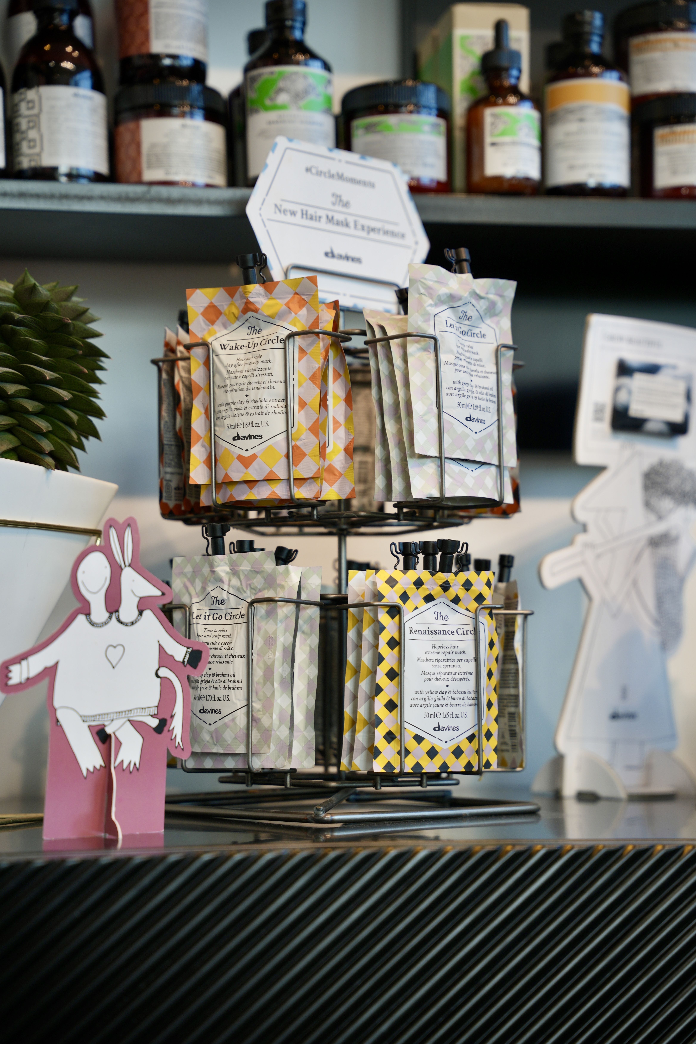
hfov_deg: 19.5
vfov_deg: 28.8
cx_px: 348
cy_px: 522
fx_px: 2030
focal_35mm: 70
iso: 200
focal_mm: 70
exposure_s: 1/80
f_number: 2.8
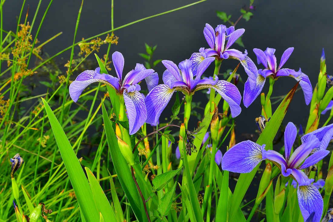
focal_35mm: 78
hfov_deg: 26.0
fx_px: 722
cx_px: 166
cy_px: 111
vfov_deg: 17.5
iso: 250
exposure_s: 1/80
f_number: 16
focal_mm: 52
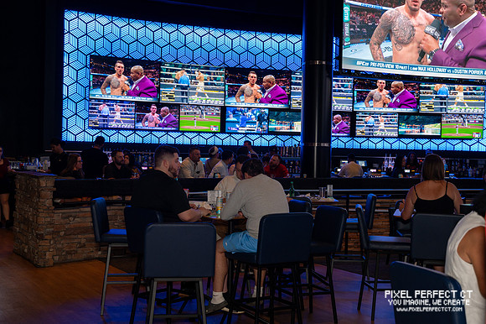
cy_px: 162
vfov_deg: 27.0
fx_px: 675
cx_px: 243
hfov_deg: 39.6
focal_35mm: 50
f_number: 4
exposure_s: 1/60
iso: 800
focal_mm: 50
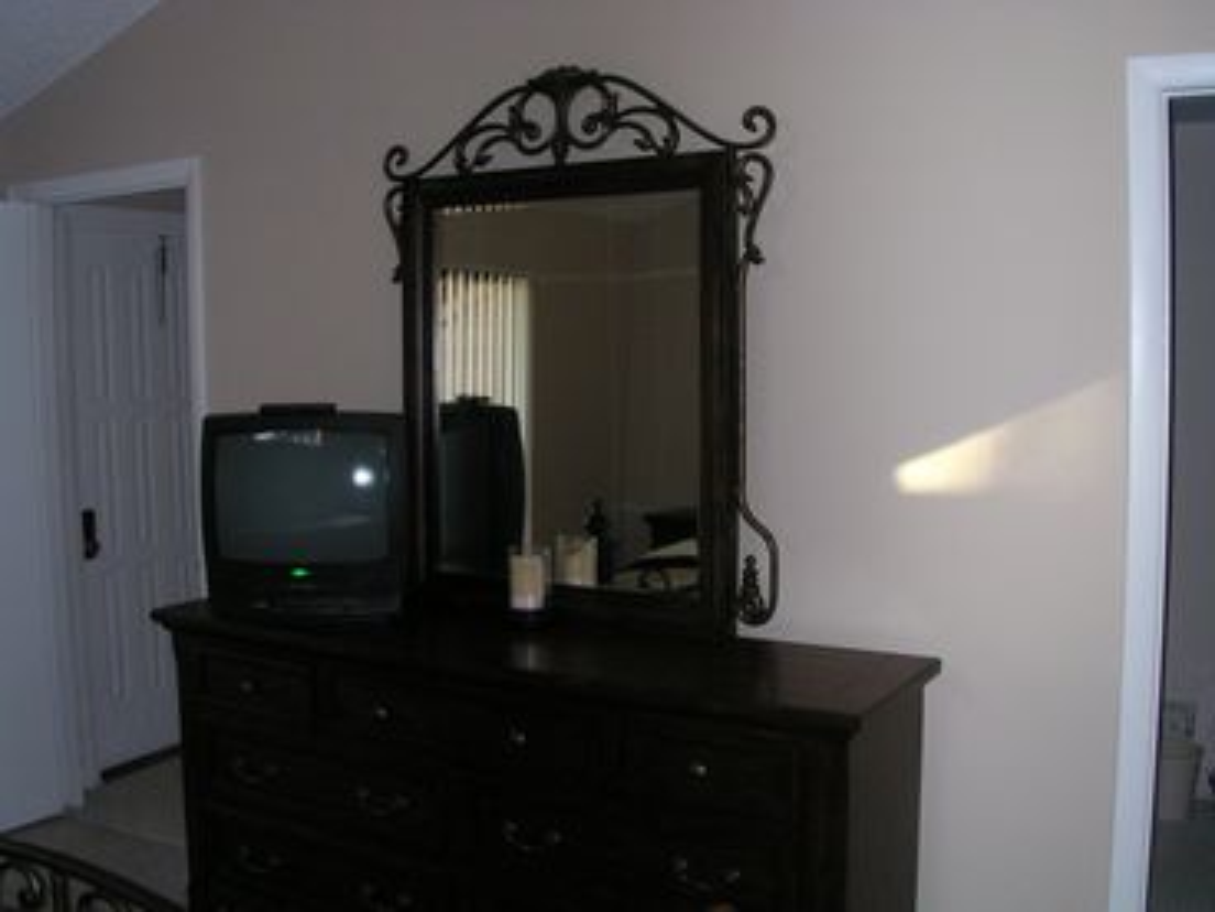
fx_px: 1299
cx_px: 608
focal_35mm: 37
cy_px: 456
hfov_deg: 50.1
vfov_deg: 38.7
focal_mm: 5.6
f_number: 4.5
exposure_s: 1/60
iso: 291
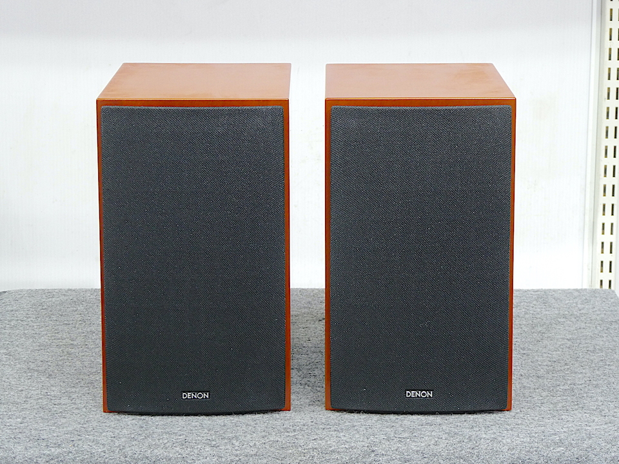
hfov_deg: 18.5
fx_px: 1895
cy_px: 232
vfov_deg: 14.0
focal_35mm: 106
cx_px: 310
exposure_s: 1/4
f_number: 5.1
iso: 200
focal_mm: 19
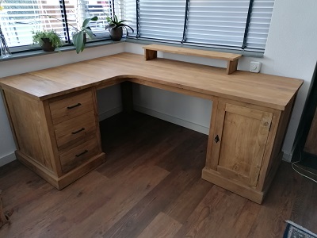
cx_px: 158
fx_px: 247
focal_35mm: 27
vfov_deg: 51.4
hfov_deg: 65.3
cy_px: 119
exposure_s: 1/33.3
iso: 250
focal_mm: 4.75
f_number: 1.8
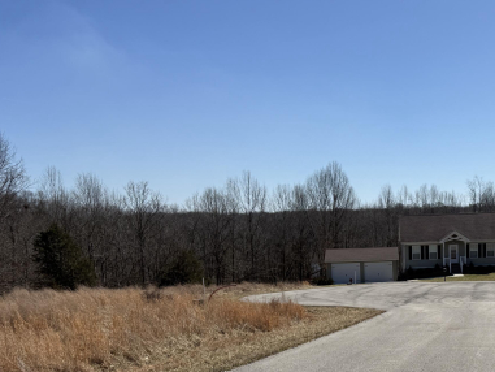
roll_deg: +0.6
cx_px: 398
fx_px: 601
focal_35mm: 42
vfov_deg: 33.1
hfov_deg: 42.7
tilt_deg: -9.0
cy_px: 315
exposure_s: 1/6711
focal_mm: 6.76
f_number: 1.78
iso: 80
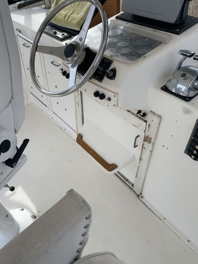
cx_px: 99
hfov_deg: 53.1
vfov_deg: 67.3
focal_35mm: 26
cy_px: 132
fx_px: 198
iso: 25
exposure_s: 1/1812
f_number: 1.8
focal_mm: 4.25
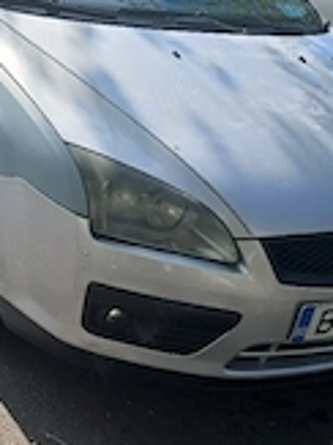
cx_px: 19
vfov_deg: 29.9
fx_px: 822
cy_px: 126
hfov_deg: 22.2
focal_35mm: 64
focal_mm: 3.98
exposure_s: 1/385
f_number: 1.8
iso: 20
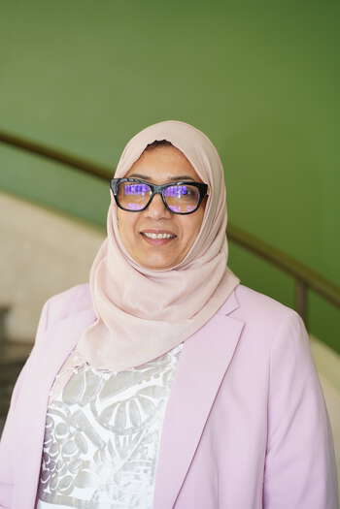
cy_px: 254
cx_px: 170
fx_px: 1062
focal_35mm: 75
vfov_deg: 27.0
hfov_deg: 18.2
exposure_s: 1/160
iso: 1250
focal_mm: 75
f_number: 4
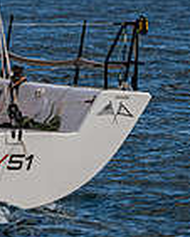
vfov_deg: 1.9
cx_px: -223
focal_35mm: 1043
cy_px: -66
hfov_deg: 1.5
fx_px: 7323
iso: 400
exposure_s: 1/3200
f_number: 5.6
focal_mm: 220
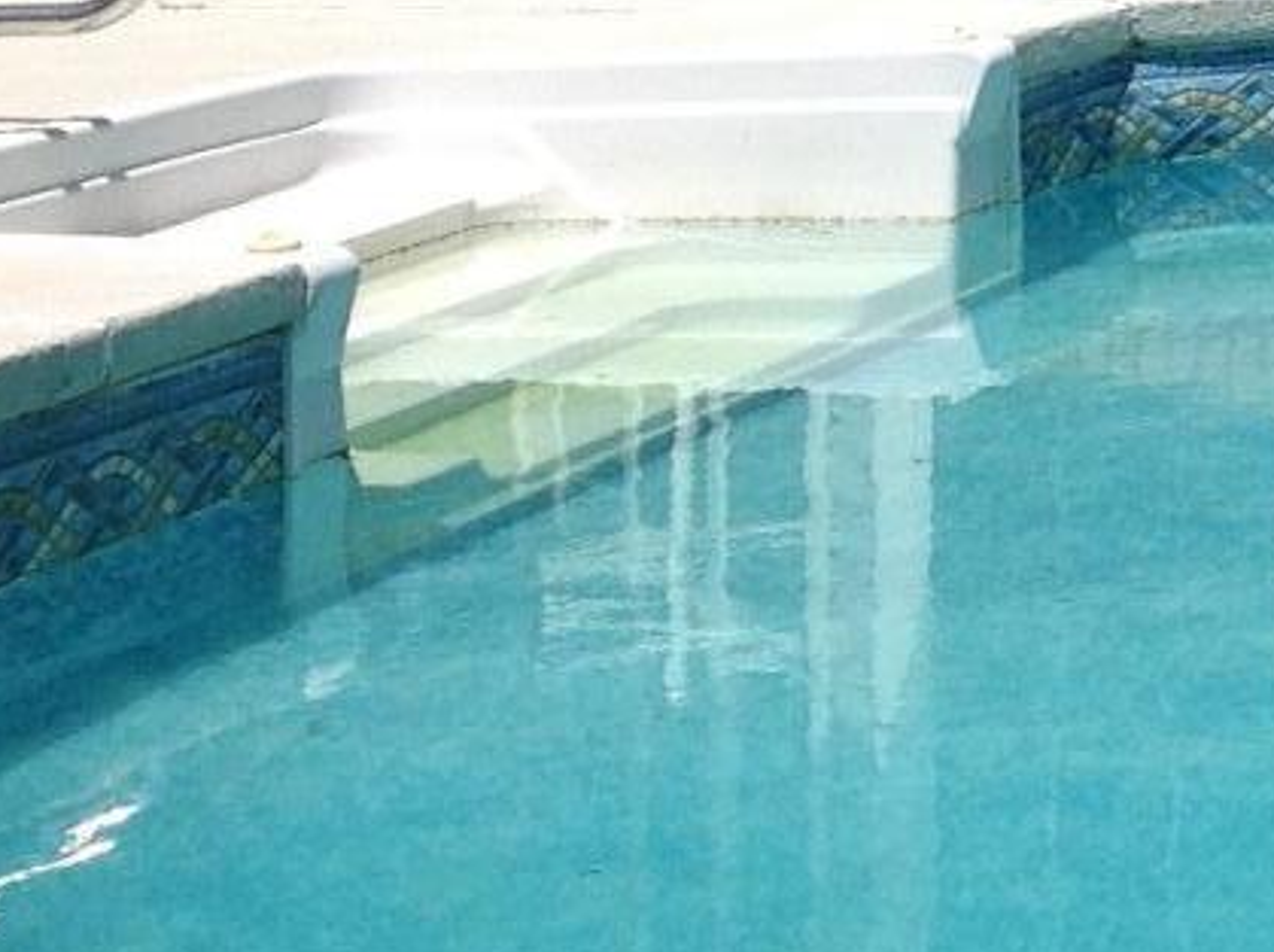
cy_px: -652
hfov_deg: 11.0
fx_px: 6137
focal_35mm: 167
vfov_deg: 8.6
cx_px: 2341
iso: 64
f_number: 2.4
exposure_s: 1/3030
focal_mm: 4.28
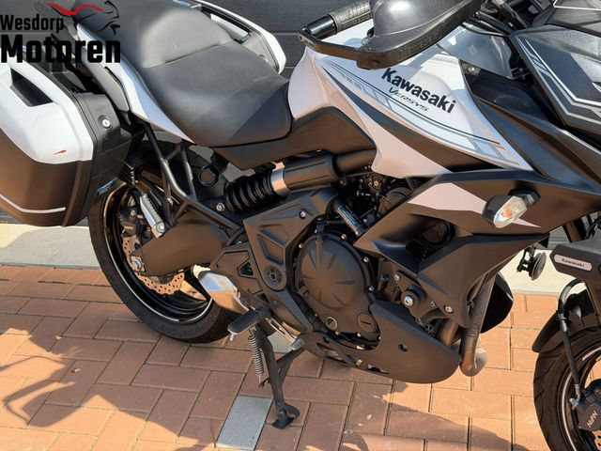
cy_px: 226
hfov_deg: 39.7
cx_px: 300
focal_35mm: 48
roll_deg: +3.6
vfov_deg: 30.3
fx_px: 833
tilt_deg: -23.3
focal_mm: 6.76
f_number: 1.78
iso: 100
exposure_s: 1/1838
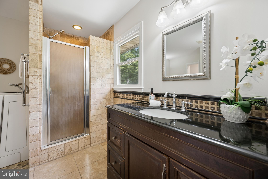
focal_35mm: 14
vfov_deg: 81.2
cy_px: 90
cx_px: 134
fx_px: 104
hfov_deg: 104.3
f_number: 8
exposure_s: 1/8
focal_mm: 14
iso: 200
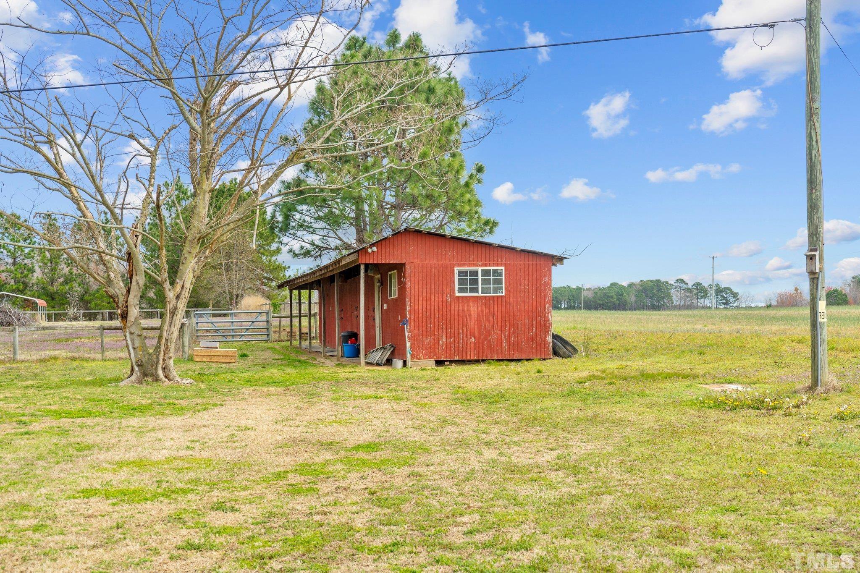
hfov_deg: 37.5
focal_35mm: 53
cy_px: 286
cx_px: 430
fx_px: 1266
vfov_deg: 25.5
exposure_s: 1/320
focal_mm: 53
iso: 100
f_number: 8
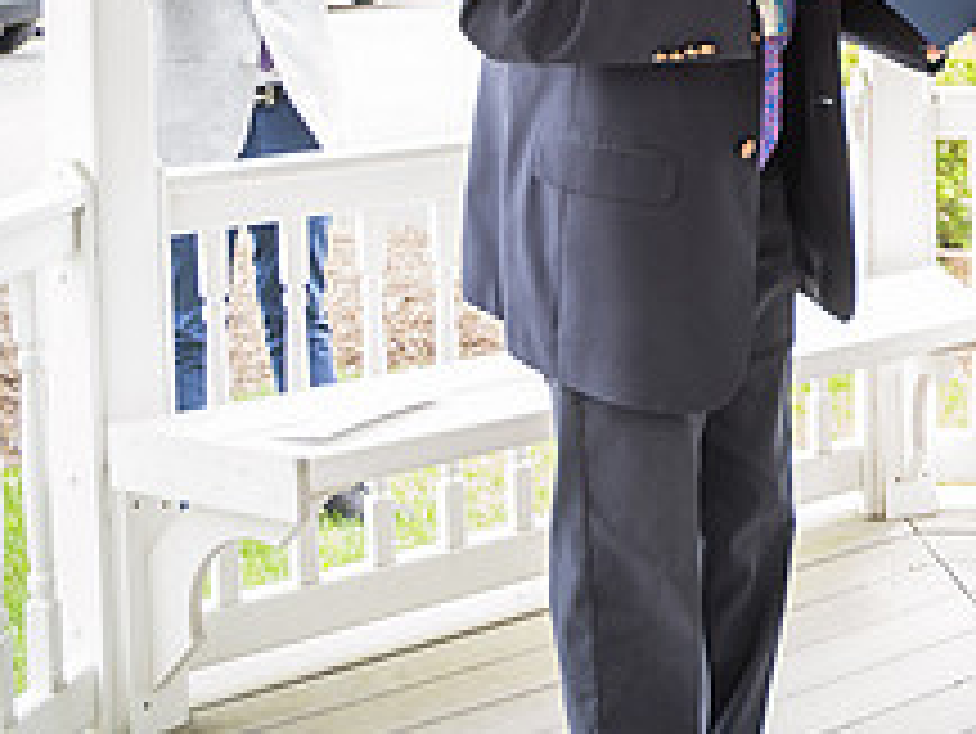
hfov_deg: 24.0
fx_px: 2031
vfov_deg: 19.7
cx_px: 1241
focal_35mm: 72
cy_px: -52
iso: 100
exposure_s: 1/60
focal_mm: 28
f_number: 2.8
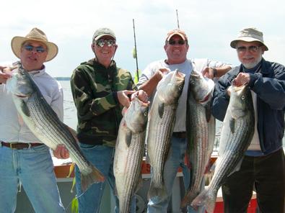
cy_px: 106
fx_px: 412
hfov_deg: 38.2
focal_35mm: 50
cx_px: 142
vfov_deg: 29.1
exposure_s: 1/182
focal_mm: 10.4
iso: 64
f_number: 6.2
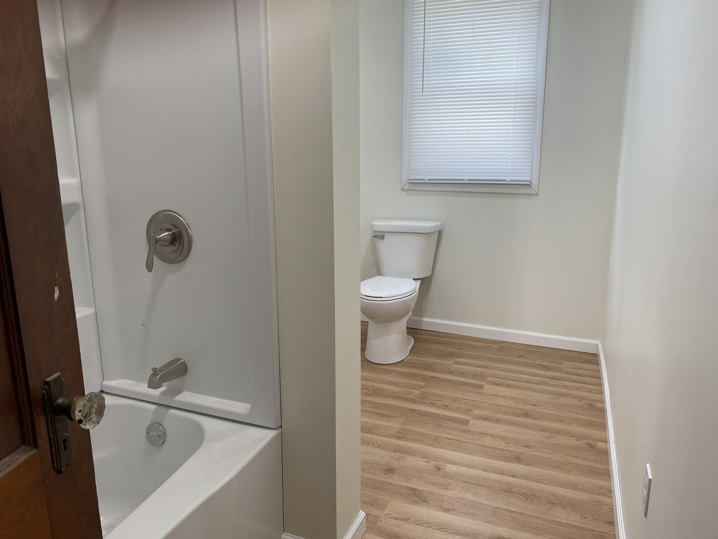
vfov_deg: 53.1
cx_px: 359
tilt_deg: -13.0
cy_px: 270
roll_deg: -0.1
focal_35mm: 26
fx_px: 539
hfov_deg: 67.3
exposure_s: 1/120
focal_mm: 4.25
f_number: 1.8
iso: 64
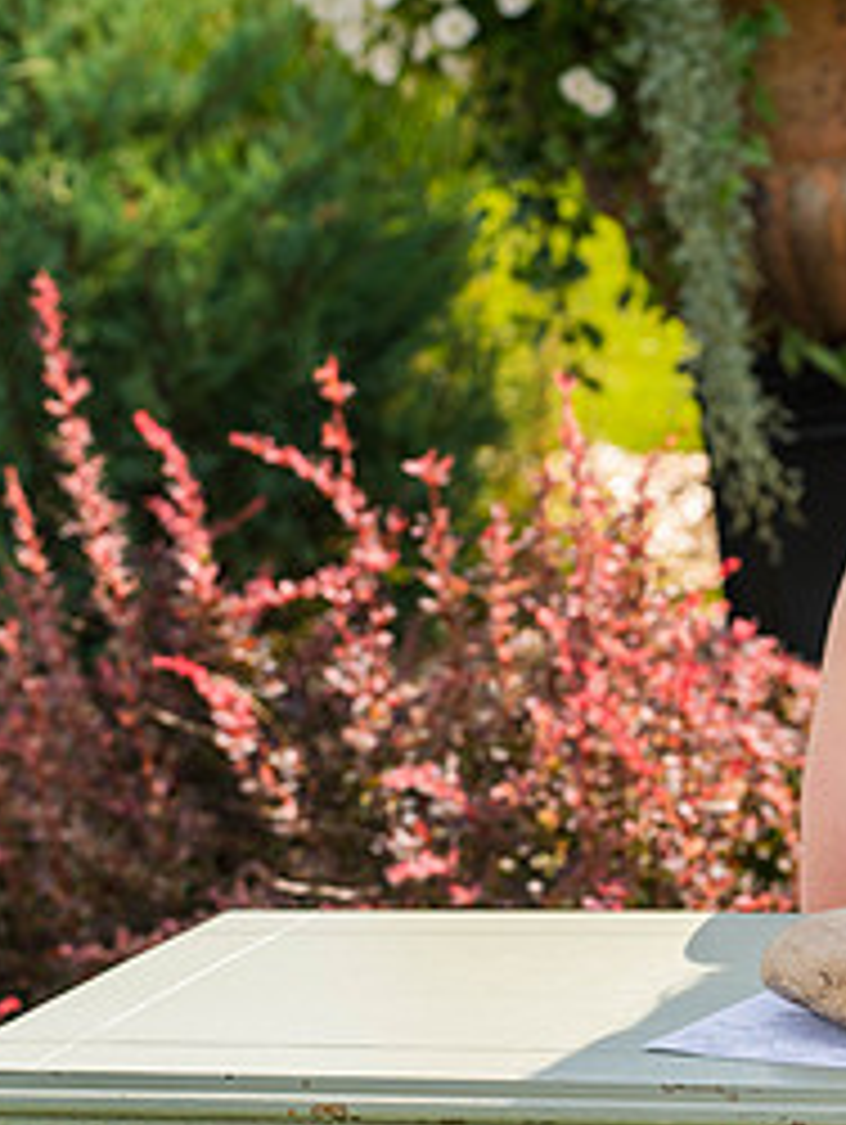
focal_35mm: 147
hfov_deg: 9.9
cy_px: 560
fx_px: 4782
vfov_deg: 13.4
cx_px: 1197
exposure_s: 1/1600
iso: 400
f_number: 4.5
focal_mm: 66
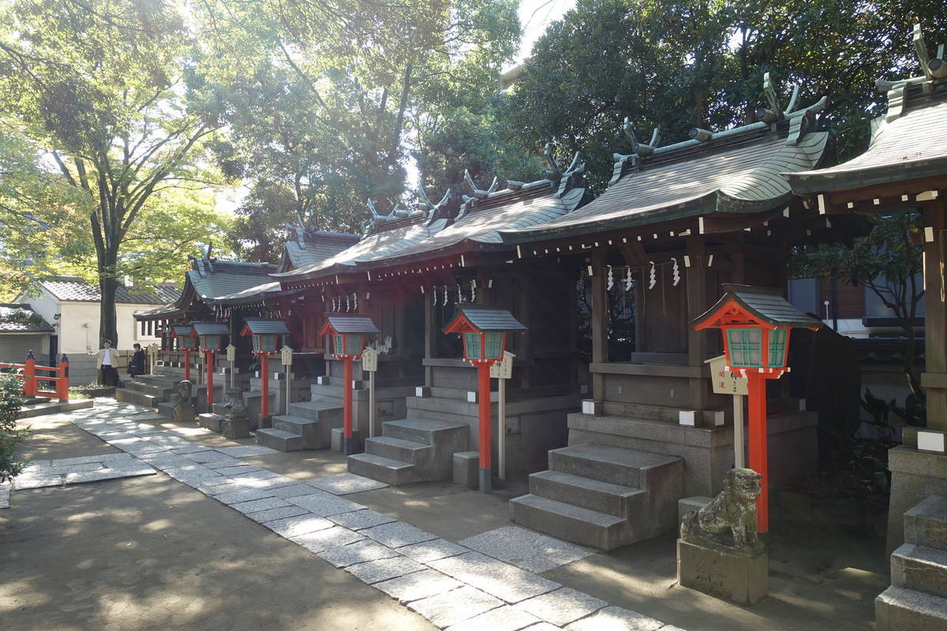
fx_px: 631
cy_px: 316
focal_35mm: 24
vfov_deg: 53.1
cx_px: 474
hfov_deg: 73.7
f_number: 4
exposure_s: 1/80
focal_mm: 8.8
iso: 125
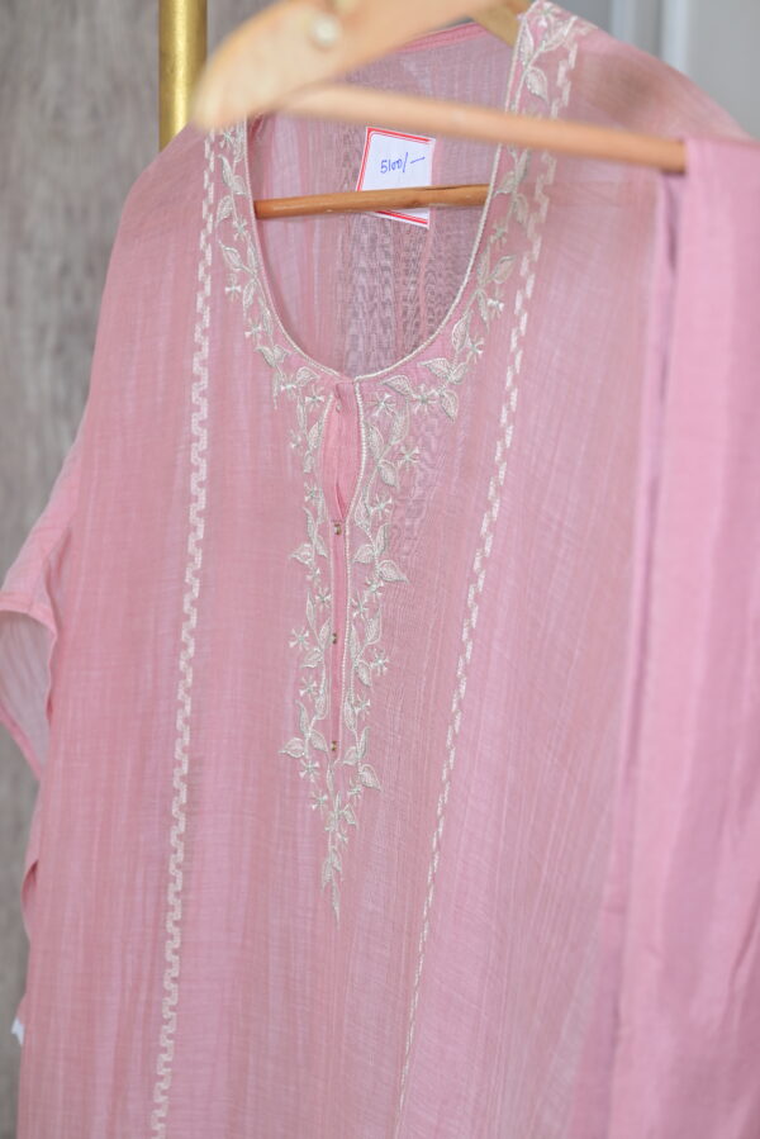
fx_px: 1835
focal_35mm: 58
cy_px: 570
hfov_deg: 23.4
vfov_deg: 34.5
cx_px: 380
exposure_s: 1/160
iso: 320
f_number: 6.3
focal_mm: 58
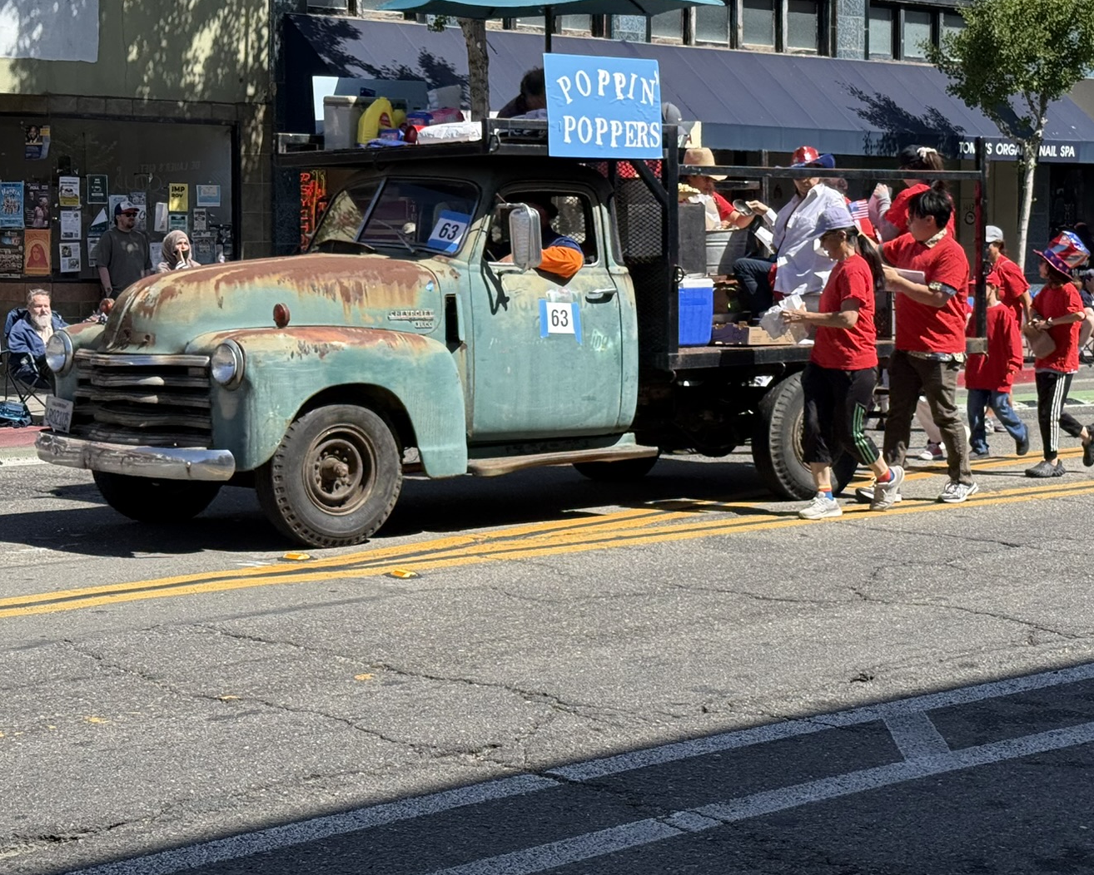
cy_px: 314
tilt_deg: -2.8
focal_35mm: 73
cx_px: 651
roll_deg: -0.6
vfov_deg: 20.9
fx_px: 2364
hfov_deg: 26.0
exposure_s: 1/2667
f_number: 1.78
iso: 64
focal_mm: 6.76
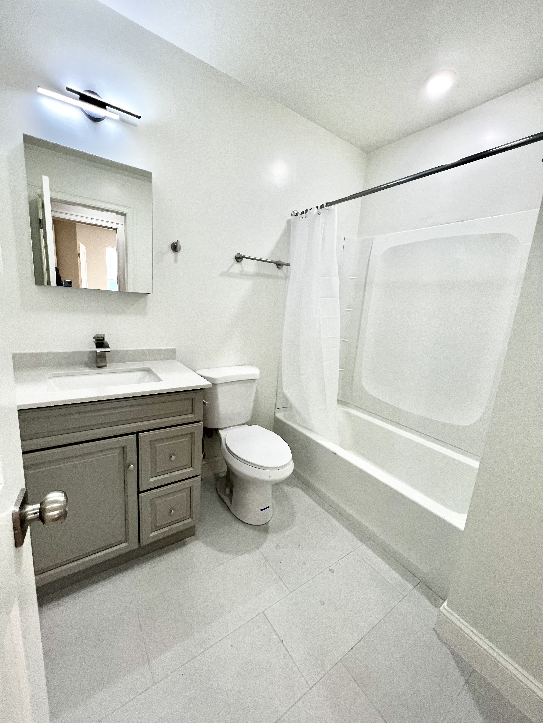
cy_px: 362
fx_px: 272
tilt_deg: -12.2
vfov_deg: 106.2
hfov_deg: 89.9
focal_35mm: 13
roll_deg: -4.7
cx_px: 272
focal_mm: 1.57
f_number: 1.8
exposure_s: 1/120
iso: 160
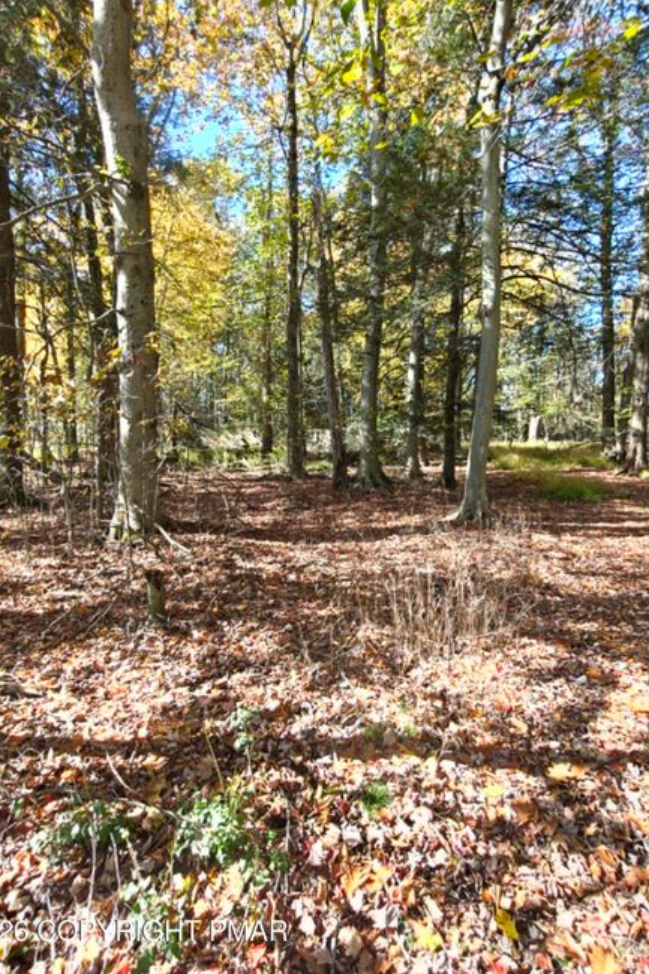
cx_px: 318
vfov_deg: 96.7
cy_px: 477
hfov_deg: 73.7
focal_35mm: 16
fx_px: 433
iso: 250
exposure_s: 1/147
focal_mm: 2.3
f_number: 2
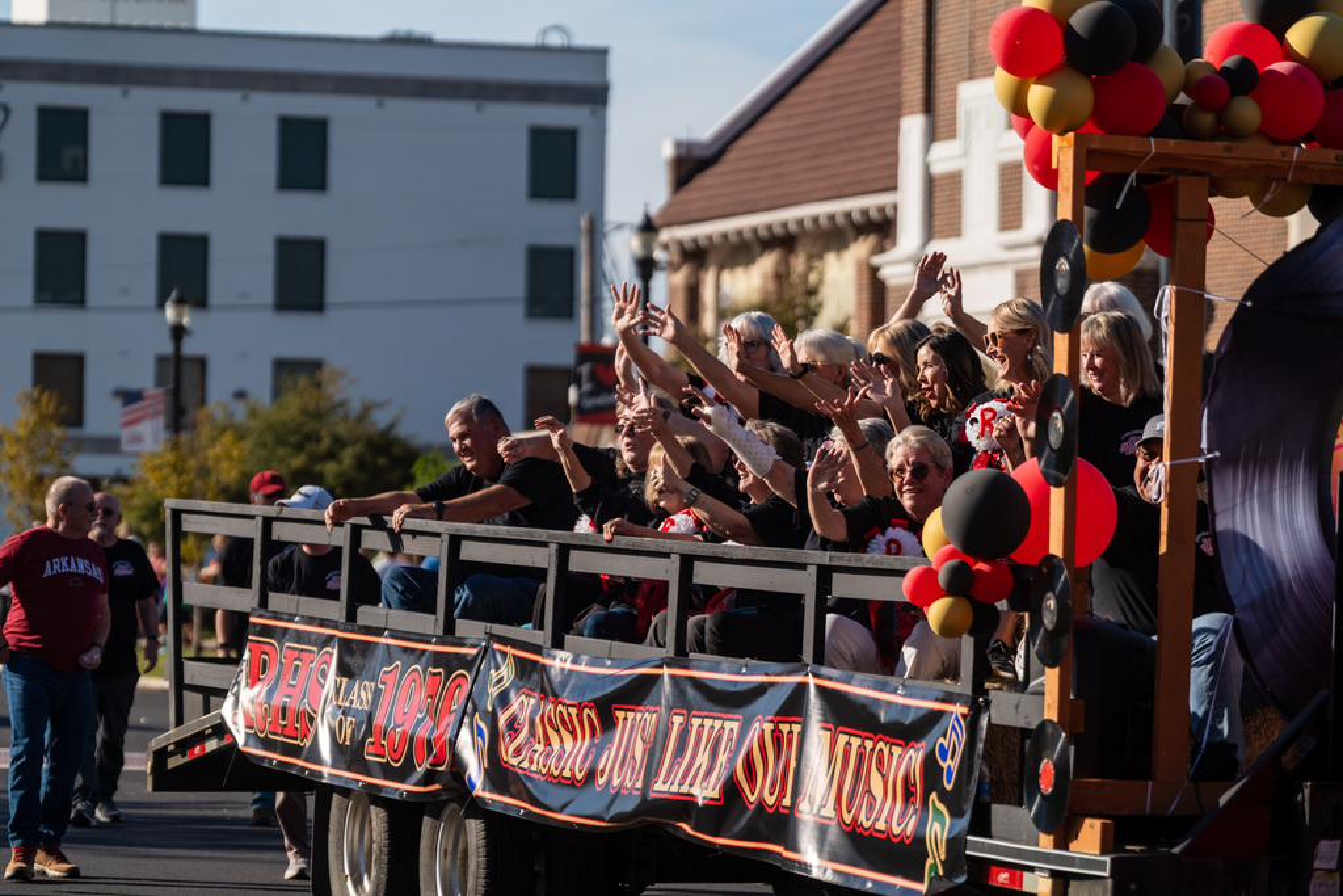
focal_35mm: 154
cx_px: 672
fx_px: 5745
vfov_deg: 8.9
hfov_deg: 13.3
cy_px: 448
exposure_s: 1/2500
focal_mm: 154
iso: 100
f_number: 4
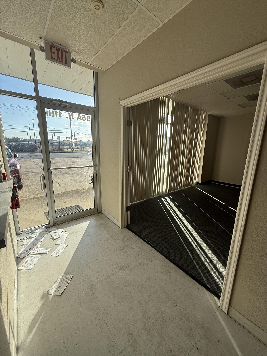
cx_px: 134
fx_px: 144
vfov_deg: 102.1
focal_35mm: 14
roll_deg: -1.5
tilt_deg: -10.7
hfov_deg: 85.7
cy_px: 178
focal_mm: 2.22
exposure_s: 1/760
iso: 50
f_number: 2.2
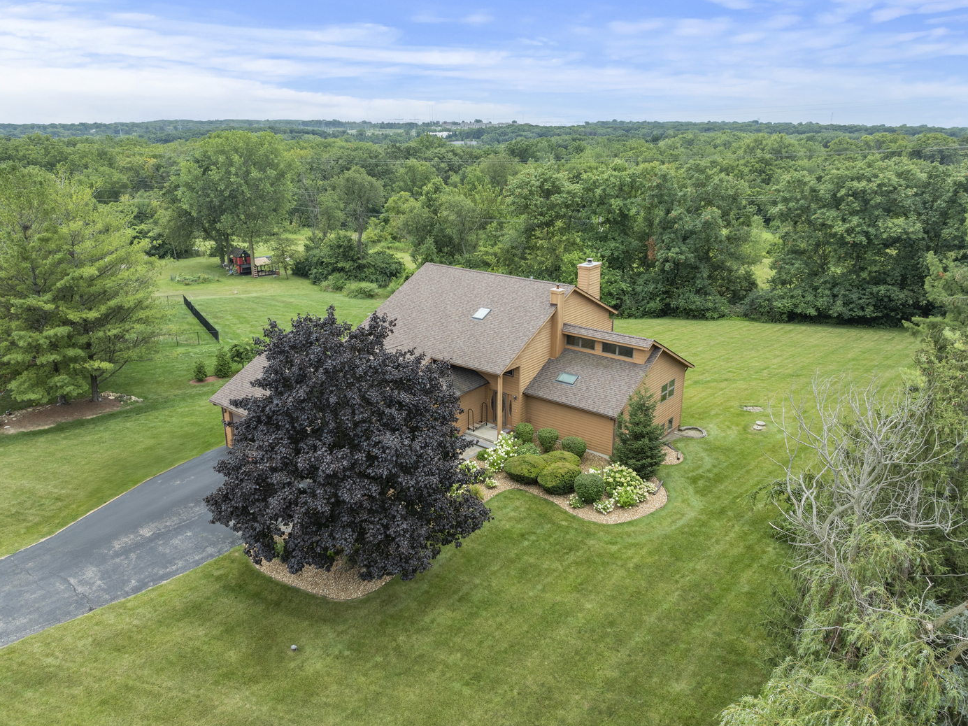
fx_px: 699
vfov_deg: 54.9
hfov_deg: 69.4
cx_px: 476
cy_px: 360
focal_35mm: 25
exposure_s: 1/640
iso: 140
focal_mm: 12.29
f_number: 2.8
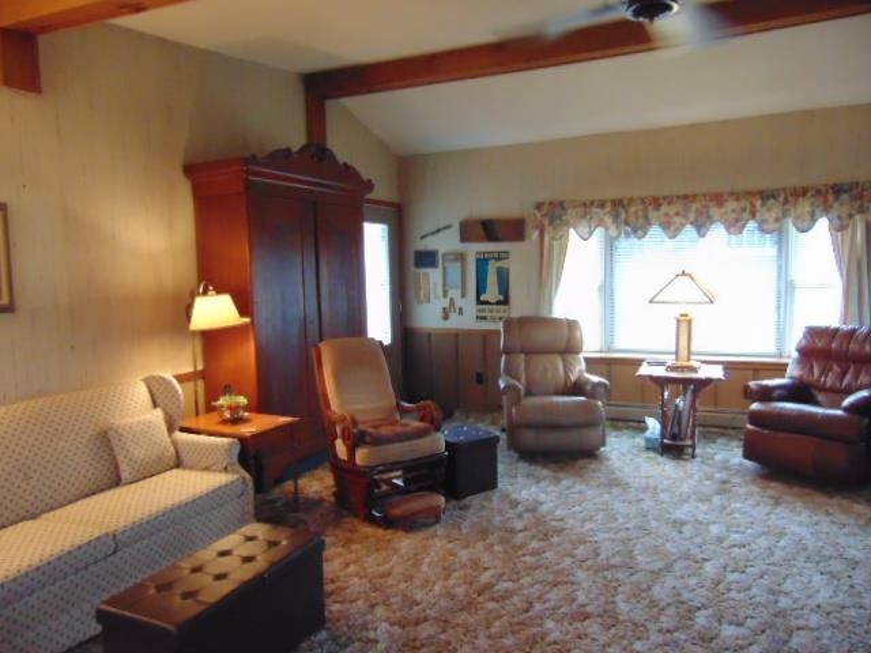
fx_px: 629
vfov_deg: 54.9
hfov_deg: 69.4
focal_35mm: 25
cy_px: 326
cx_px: 436
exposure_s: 1/25
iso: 640
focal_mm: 4.5
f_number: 3
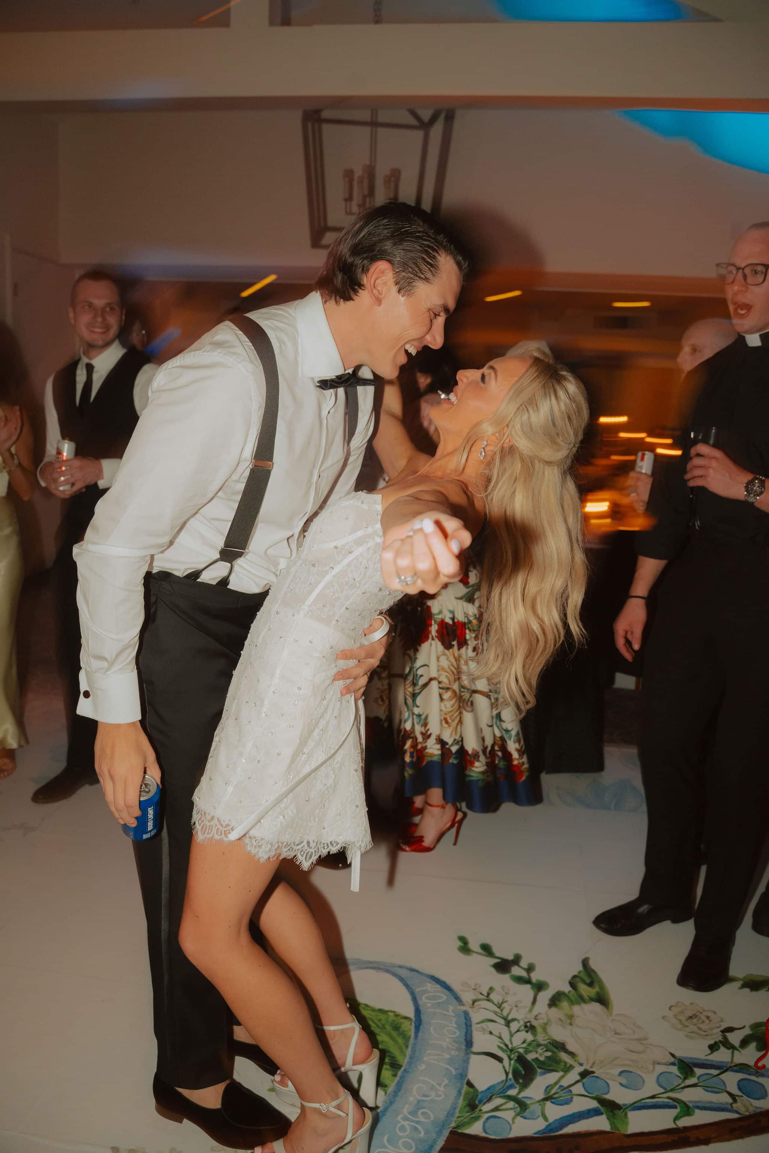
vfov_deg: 65.5
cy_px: 576
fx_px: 897
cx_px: 384
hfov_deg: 46.4
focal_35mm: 28
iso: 2500
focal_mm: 28
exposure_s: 1/30
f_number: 5
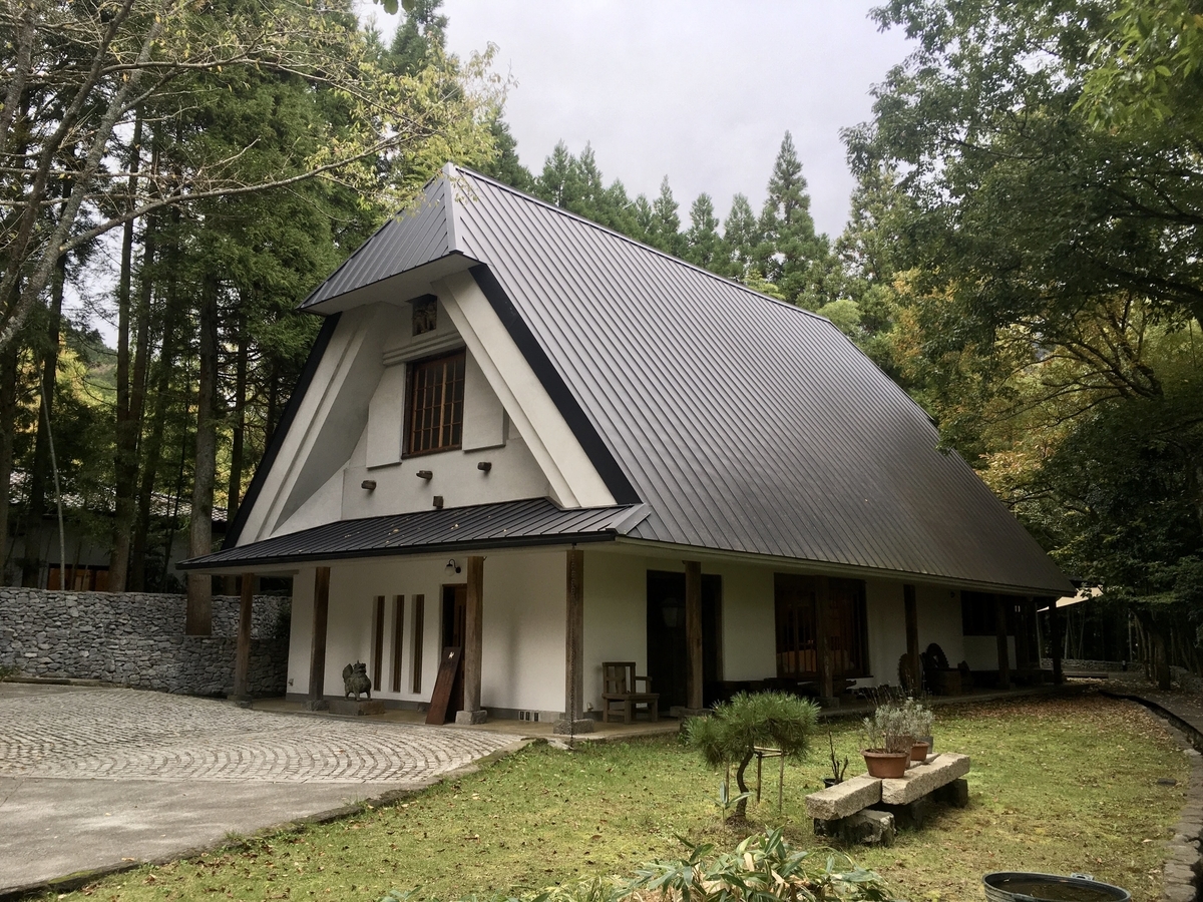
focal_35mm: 29
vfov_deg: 48.2
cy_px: 451
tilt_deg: +9.8
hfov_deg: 61.7
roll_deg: +0.2
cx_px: 602
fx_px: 1008
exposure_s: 1/120
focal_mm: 4.15
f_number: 2.2
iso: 32
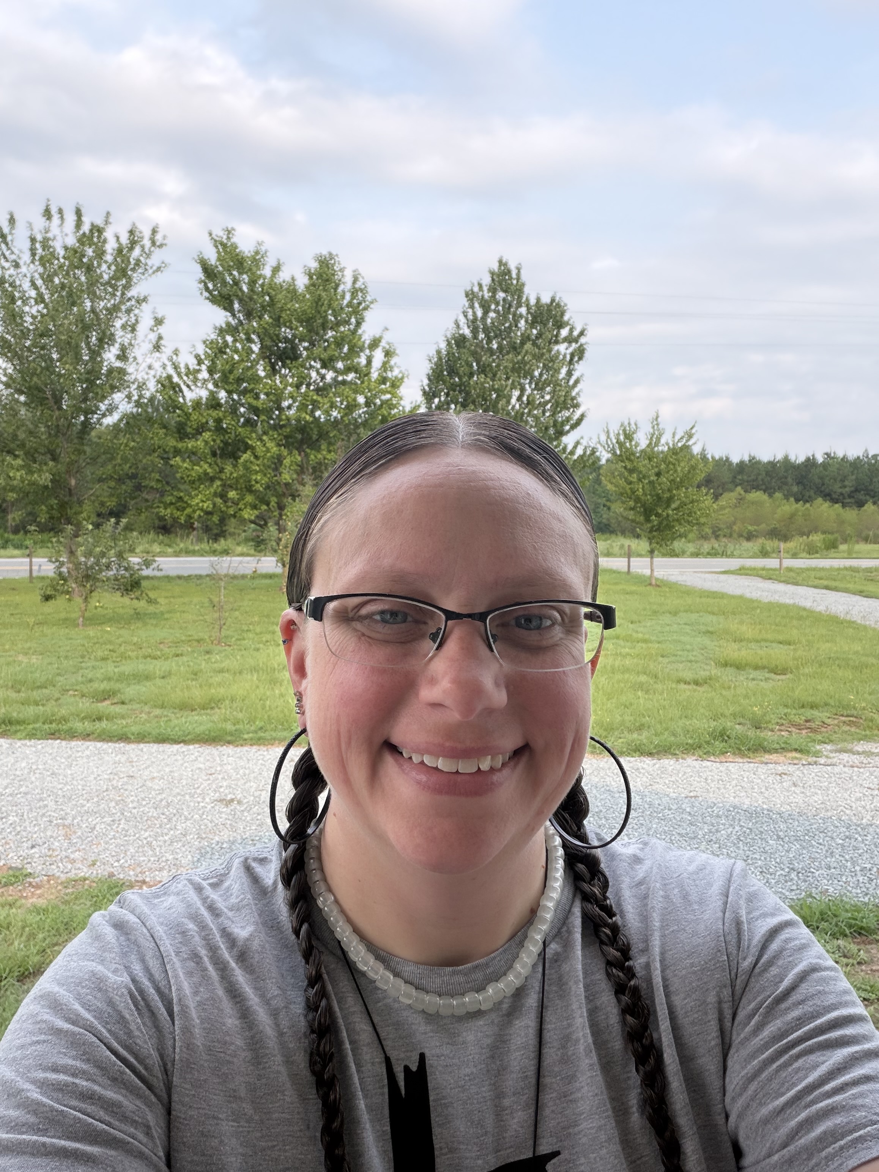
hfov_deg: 46.8
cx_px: 440
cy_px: 586
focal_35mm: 30
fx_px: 1016
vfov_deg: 60.0
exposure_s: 1/173
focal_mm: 2.71
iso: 32
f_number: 1.9
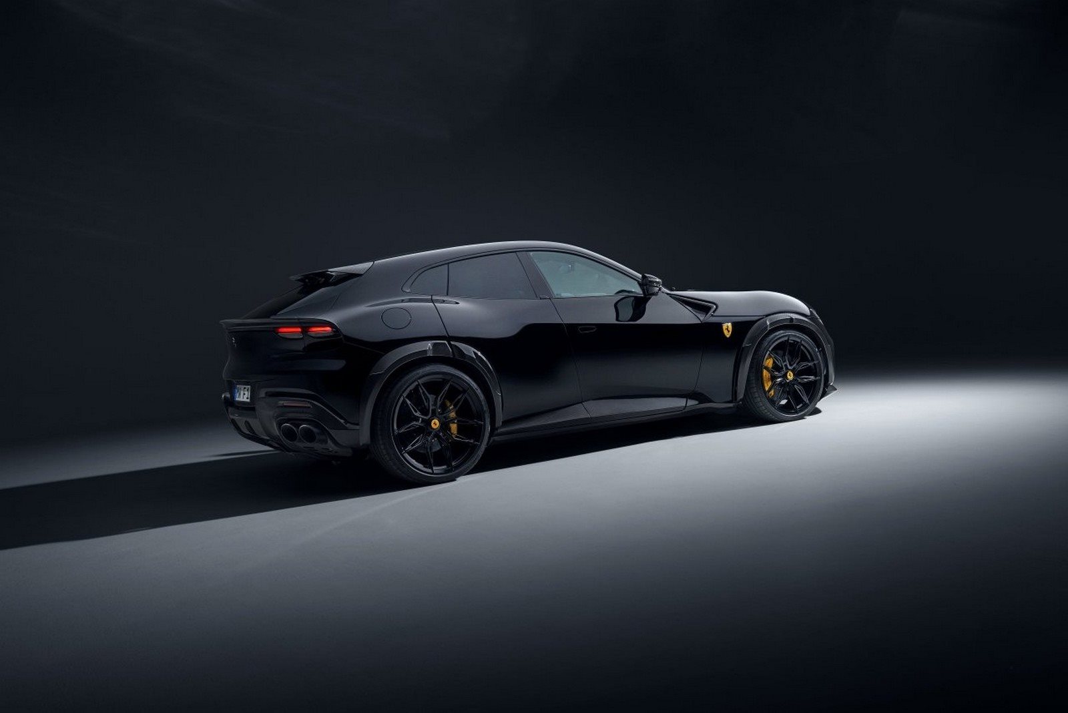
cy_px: 356
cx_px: 534
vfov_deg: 36.0
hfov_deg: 51.9
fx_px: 1098
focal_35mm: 37
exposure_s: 1/40
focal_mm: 37
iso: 200
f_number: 8
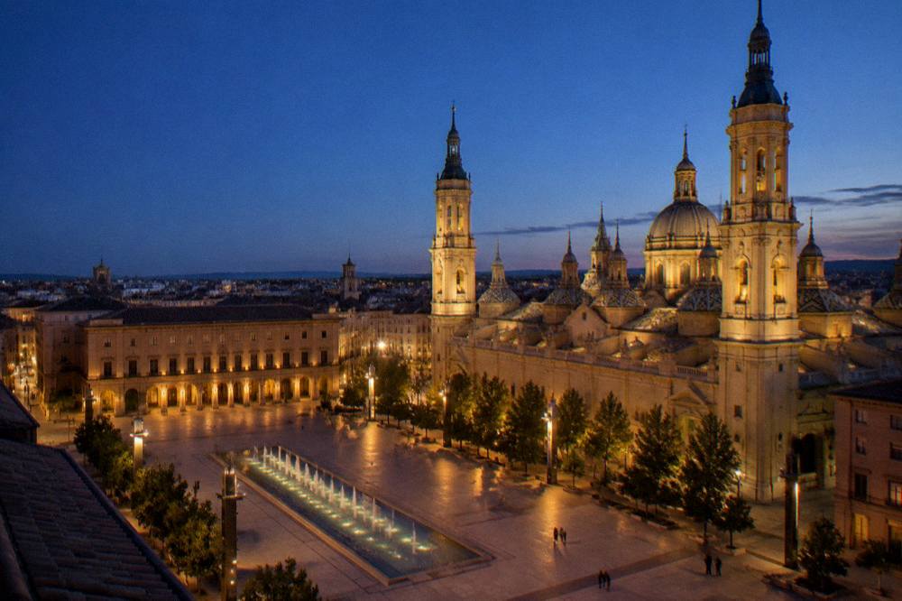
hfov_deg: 54.5
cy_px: 300
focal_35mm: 35
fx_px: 877
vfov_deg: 37.8
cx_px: 451
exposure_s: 1/160
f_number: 10
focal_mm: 35
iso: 800
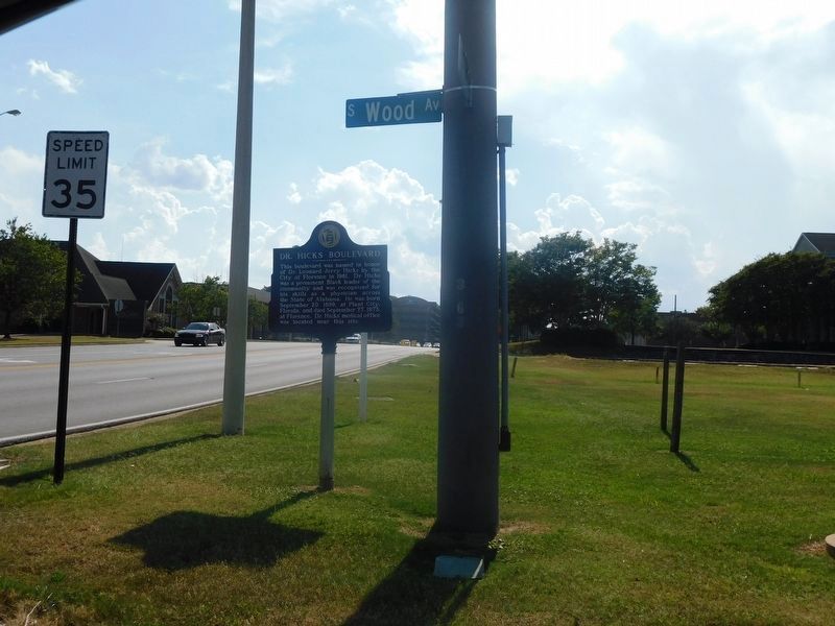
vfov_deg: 39.7
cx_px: 418
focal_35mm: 36
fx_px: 868
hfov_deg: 51.4
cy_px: 313
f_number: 7
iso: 125
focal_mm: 6.3
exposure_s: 1/640
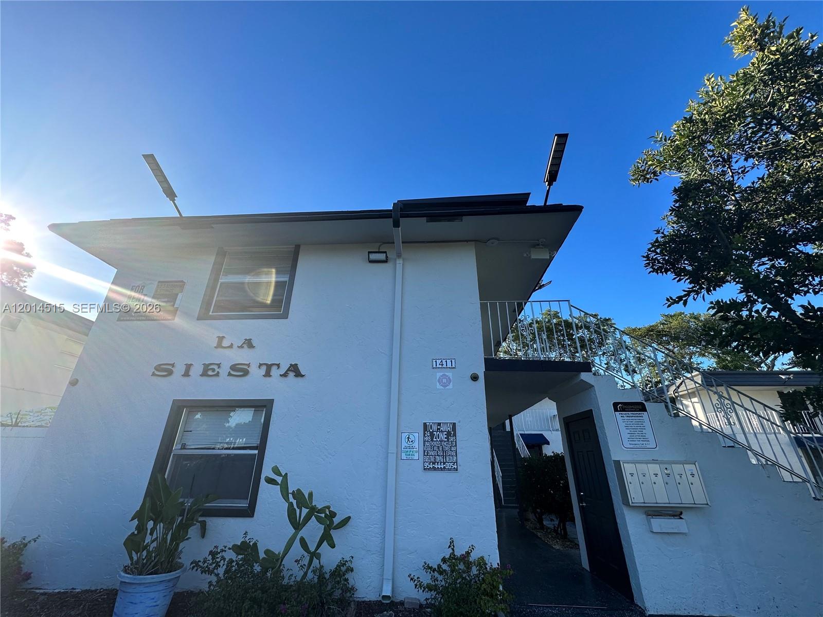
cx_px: 412
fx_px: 333
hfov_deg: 102.1
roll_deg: -2.1
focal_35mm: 14
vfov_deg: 85.7
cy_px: 308
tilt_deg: +24.5
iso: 40
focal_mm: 2.22
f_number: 2.2
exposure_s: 1/824
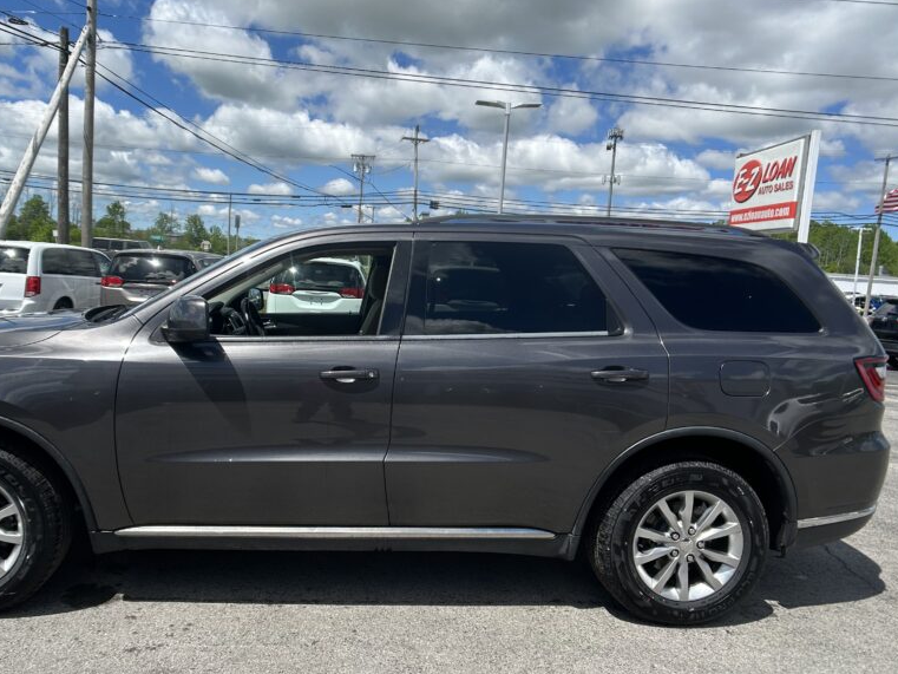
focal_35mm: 35
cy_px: 318
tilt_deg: -6.3
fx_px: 908
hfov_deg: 52.1
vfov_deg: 40.7
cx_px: 346
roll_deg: -2.0
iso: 50
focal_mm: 5.7
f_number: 1.5
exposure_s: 1/5076
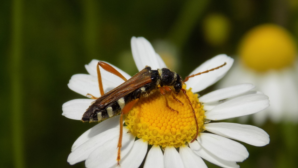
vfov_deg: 9.4
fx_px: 1019
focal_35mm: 129
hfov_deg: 16.6
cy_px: 85
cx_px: 149
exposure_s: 1/1250
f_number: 4.8
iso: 80
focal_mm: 20.9
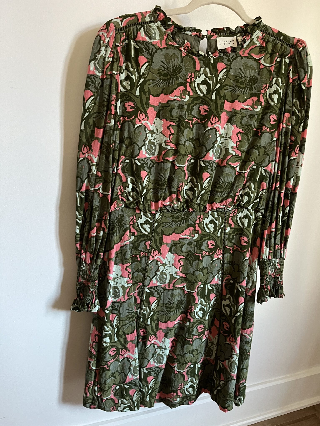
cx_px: 160
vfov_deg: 67.3
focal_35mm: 26
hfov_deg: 53.1
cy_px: 213
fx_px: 320
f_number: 1.6
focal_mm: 5.1
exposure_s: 1/40
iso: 400
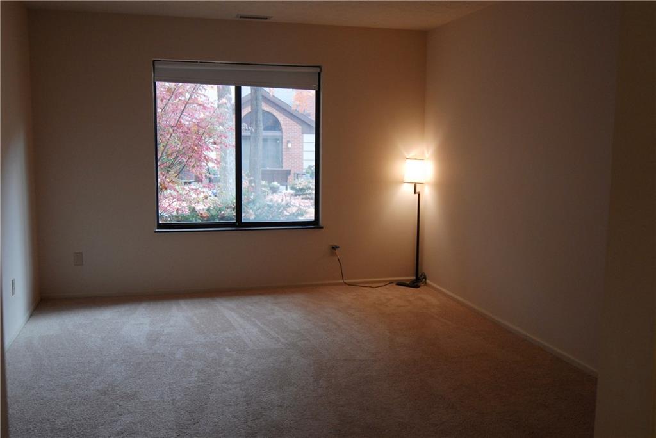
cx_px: 328
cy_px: 219
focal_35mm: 36
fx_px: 656
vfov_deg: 36.9
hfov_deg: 53.1
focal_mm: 24
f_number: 4.5
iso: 400
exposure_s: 1/80
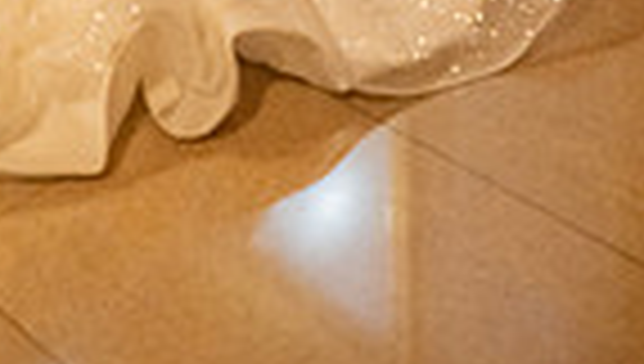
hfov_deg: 25.4
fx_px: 1351
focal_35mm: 79
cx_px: -9
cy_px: -611
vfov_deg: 11.5
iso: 2000
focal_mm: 24
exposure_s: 1/200
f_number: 3.2
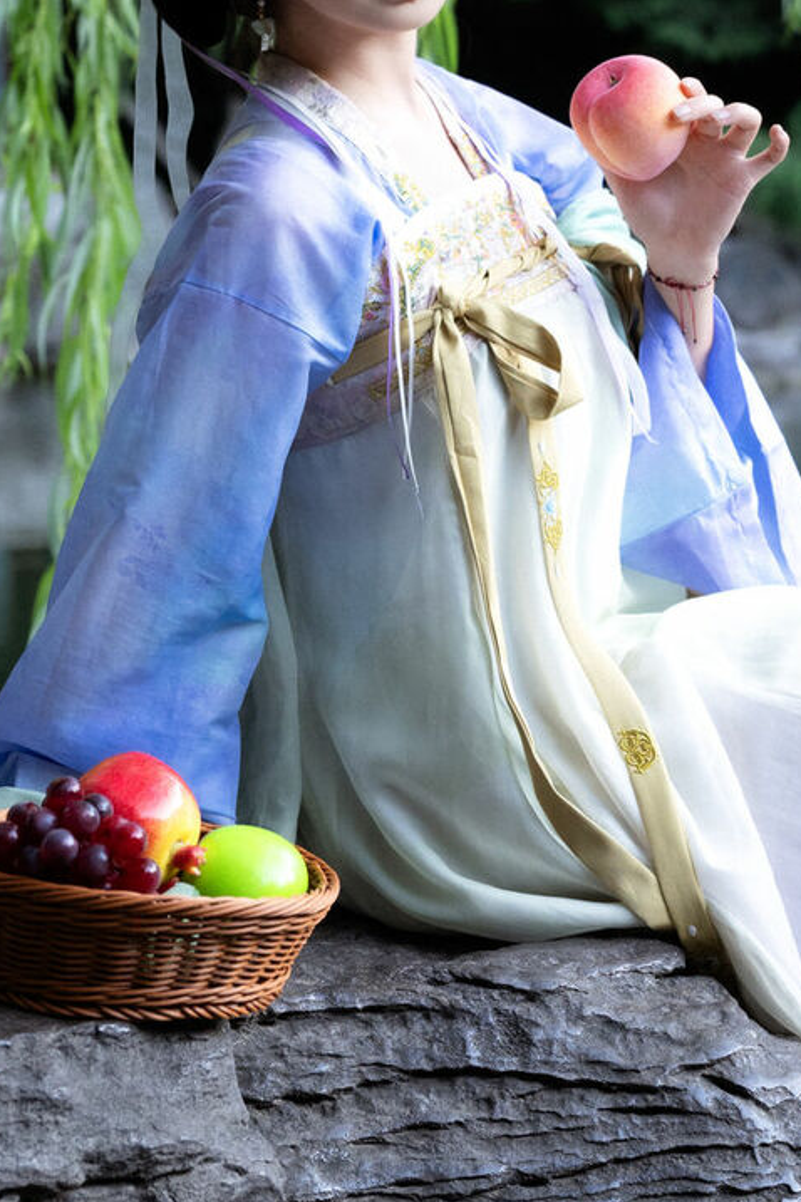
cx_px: 578
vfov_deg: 18.1
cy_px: 220
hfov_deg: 12.2
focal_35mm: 112
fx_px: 3738
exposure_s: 1/500
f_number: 4
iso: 640
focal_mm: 51
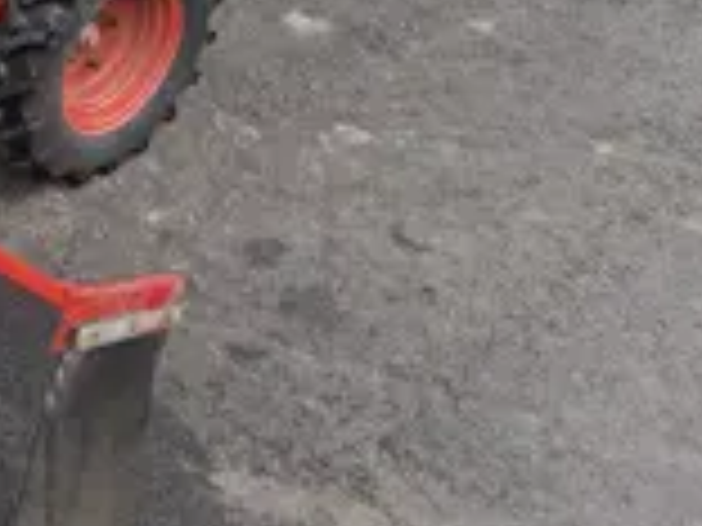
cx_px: -45
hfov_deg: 29.8
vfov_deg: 24.1
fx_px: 1196
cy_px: 49
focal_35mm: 59
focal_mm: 5.54
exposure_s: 1/175
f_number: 1.8
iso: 50
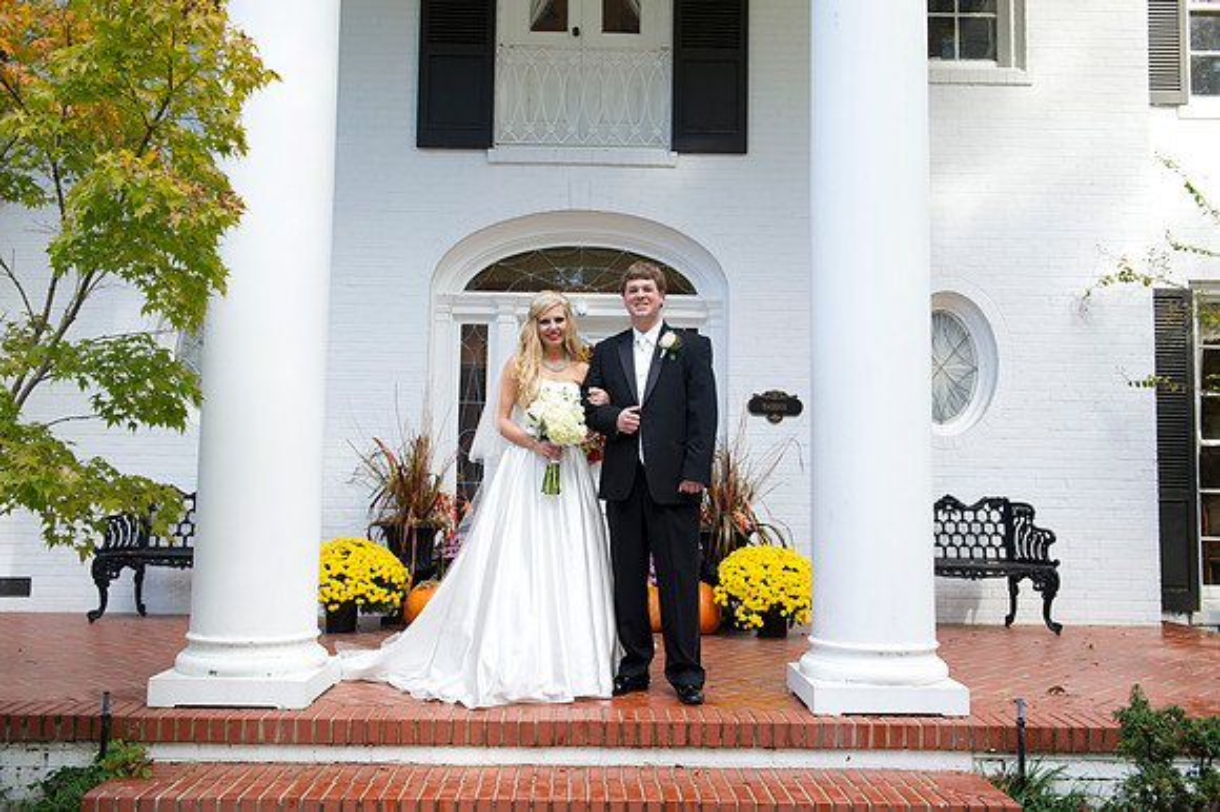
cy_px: 406
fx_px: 1084
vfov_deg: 41.1
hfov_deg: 58.7
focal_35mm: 32
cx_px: 610
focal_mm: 32
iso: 400
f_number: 5
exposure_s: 1/200
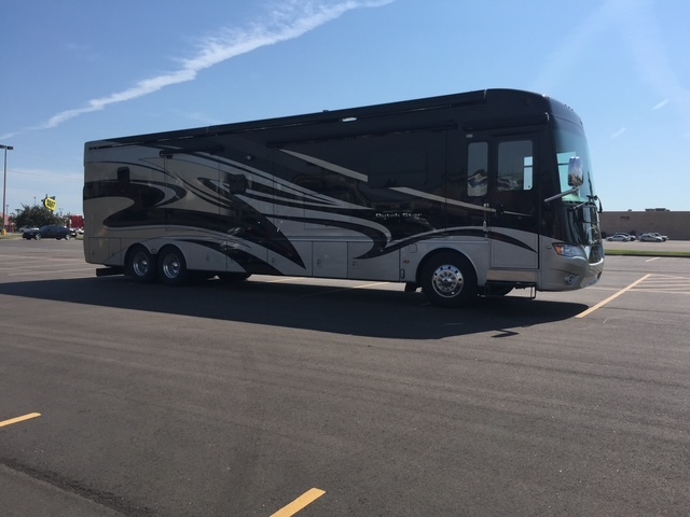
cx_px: 345
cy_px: 258
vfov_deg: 48.2
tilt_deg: -2.9
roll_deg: -2.7
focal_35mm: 29
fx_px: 578
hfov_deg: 61.7
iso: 32
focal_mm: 4.15
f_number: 2.2
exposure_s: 1/3049
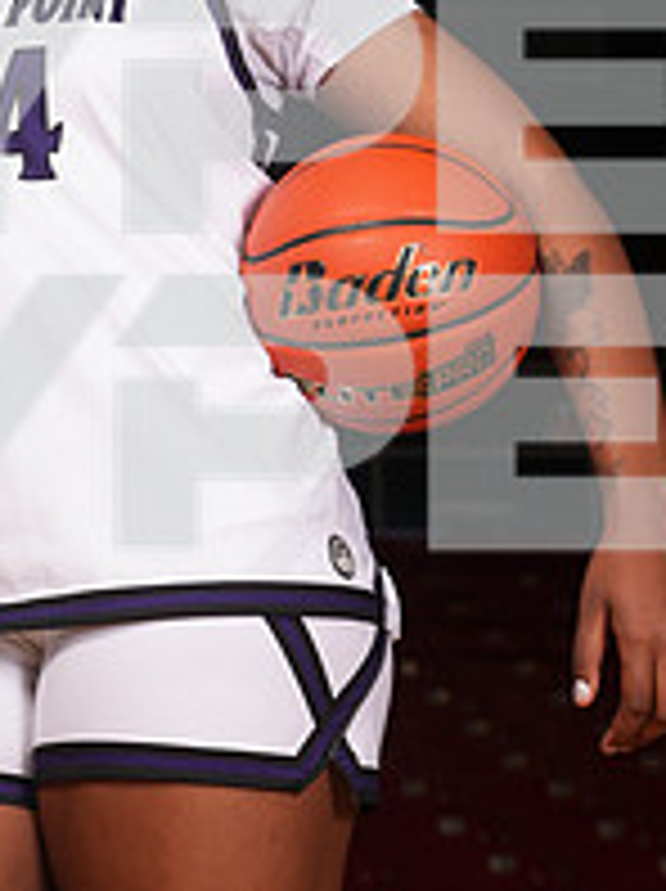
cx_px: 72
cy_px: 99
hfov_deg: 9.6
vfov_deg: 12.8
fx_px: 3933
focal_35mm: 153
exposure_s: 1/200
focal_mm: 70
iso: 250
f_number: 6.3
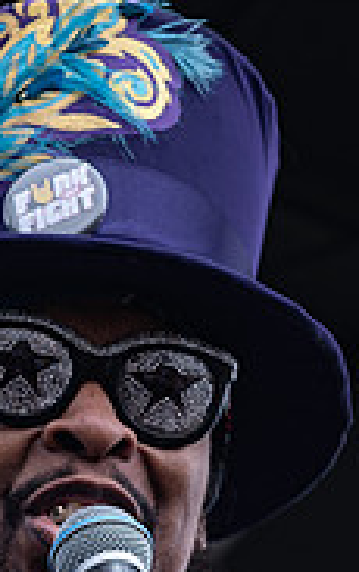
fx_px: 3275
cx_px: 31
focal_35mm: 210
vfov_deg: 9.9
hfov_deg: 6.3
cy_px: 572
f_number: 4
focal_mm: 56
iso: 400
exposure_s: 1/200
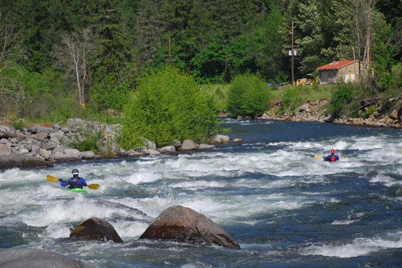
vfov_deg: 11.3
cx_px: 200
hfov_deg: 16.9
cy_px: 133
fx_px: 1351
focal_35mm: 121
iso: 200
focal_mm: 80
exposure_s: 1/1000
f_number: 5.6
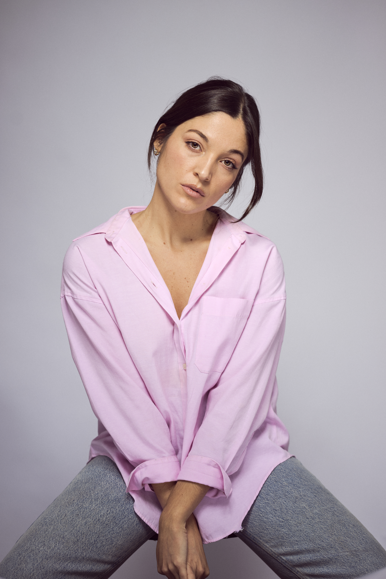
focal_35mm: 85
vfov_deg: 23.9
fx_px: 1367
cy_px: 290
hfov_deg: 16.1
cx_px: 193
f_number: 3.2
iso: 64
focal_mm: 85
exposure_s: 1/200
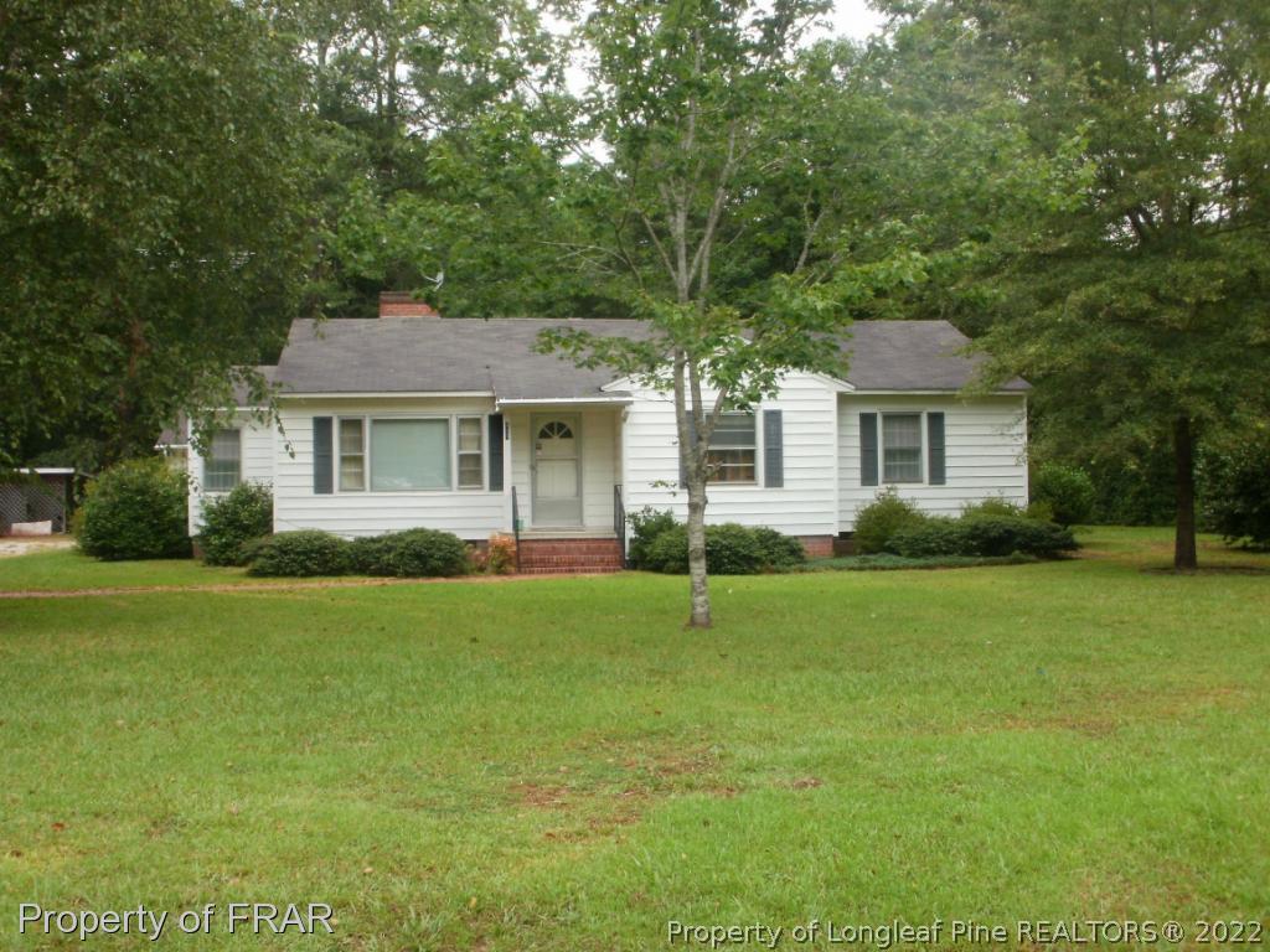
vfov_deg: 39.7
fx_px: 1321
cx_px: 635
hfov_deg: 51.4
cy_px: 476
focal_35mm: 36
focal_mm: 6.3
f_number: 5.6
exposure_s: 1/80
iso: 100
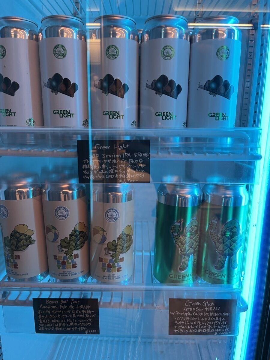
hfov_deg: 53.1
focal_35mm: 26
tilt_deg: -11.9
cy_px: 180
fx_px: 270
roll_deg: -0.7
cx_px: 135
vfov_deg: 67.3
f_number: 1.6
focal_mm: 5.1
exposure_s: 1/60
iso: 125
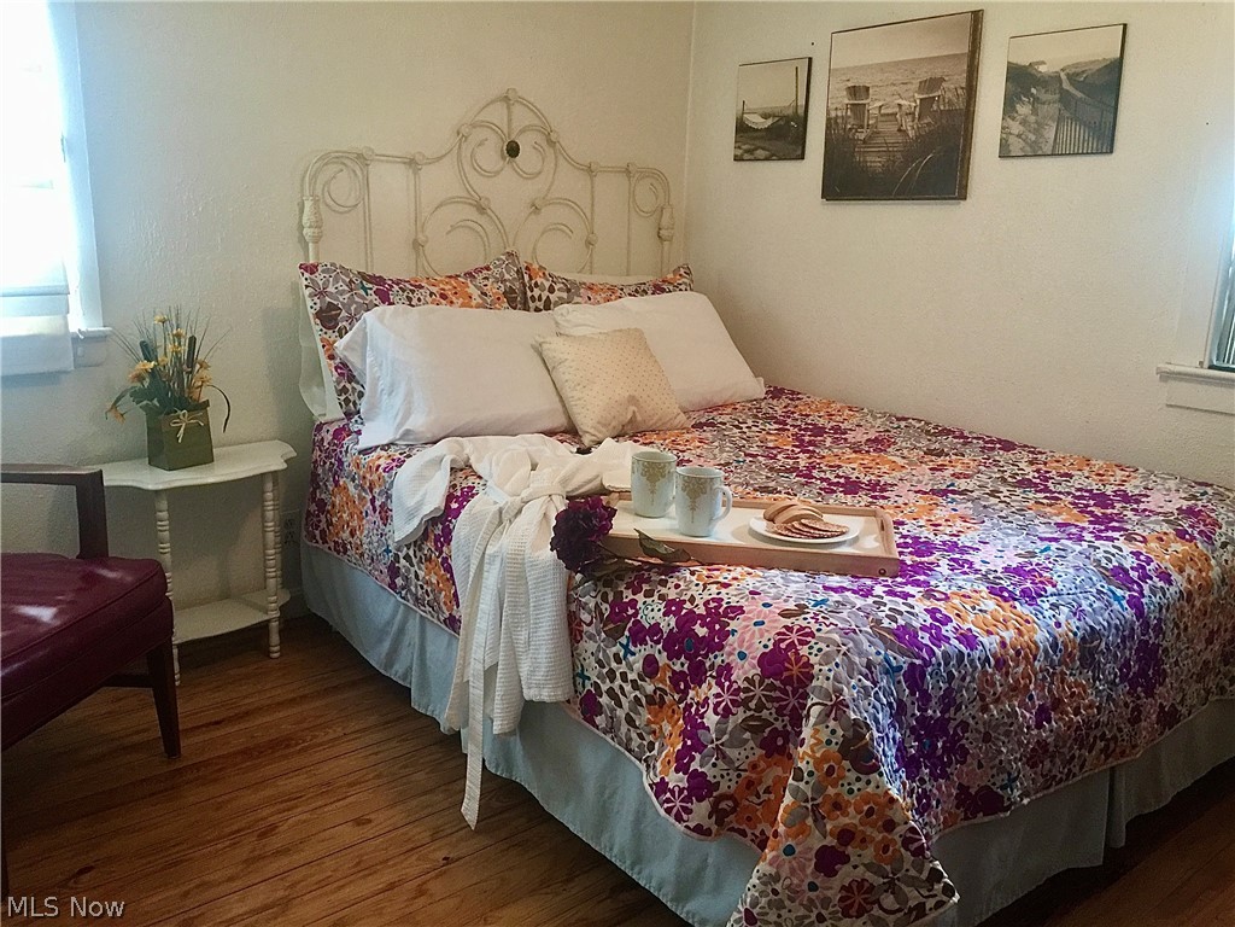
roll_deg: -1.7
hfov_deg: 61.7
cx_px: 618
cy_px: 464
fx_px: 1035
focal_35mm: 29
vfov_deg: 48.2
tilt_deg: -15.7
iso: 100
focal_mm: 4.15
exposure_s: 1/8
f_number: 2.2
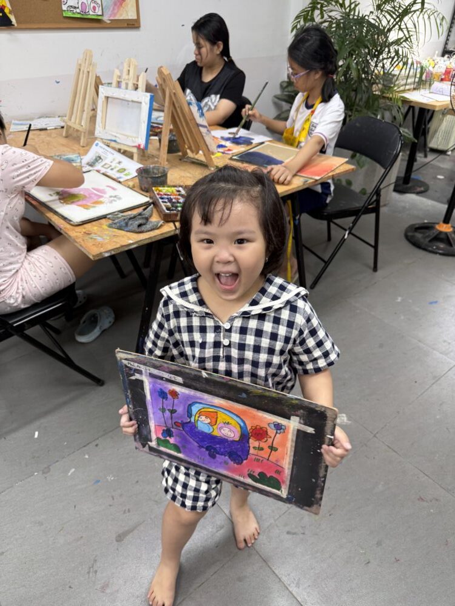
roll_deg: -1.4
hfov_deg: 56.8
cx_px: 228
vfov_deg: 71.6
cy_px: 303
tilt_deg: -35.1
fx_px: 421
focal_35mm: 24
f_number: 1.78
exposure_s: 1/100
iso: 100
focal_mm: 6.76
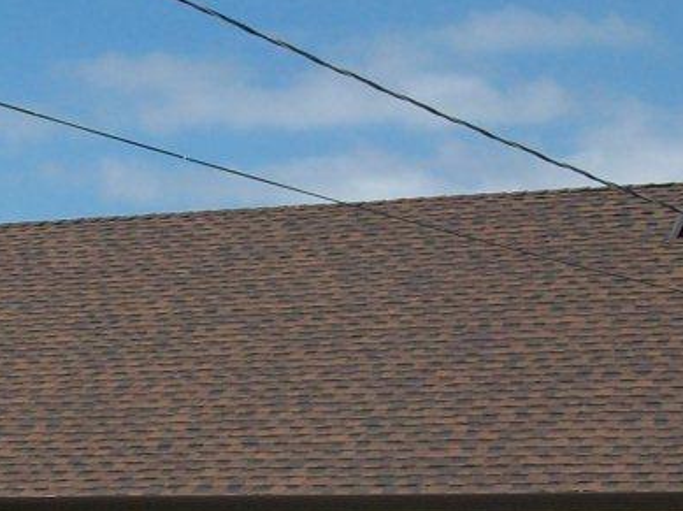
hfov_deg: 17.3
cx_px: 51
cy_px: 351
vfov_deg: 13.2
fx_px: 2208
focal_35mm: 112
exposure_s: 1/457
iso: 64
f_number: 5.5
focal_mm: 5.7
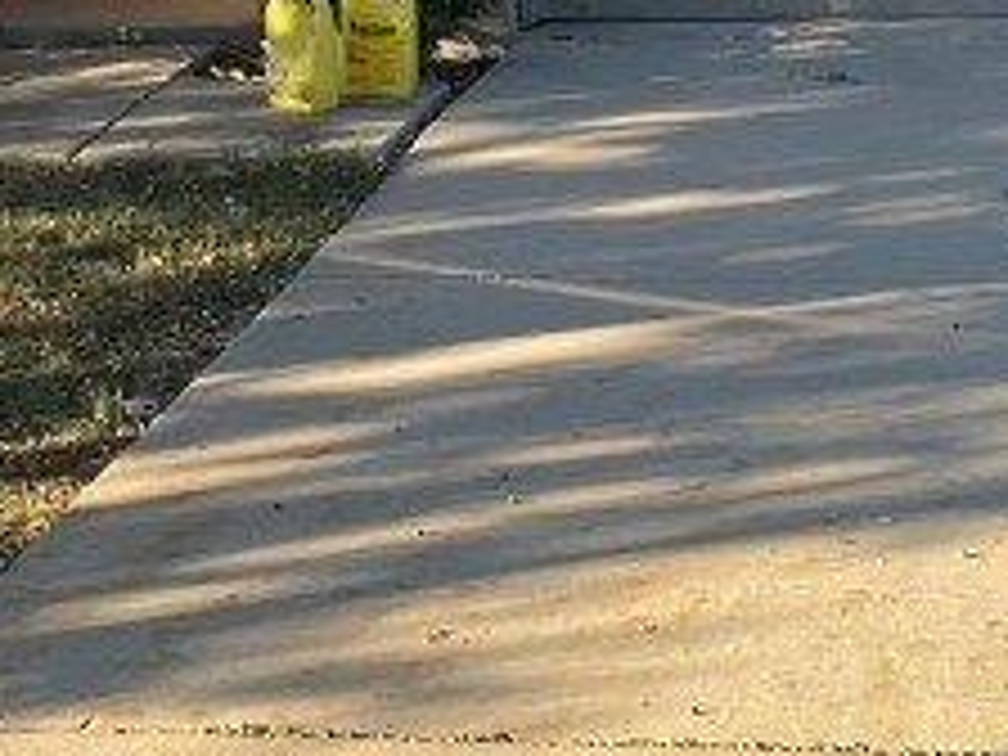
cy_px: -468
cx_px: 675
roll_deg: +1.3
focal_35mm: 119
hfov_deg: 16.5
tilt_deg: +4.0
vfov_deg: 11.8
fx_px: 3465
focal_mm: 4.2
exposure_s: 1/698
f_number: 1.6
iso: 32
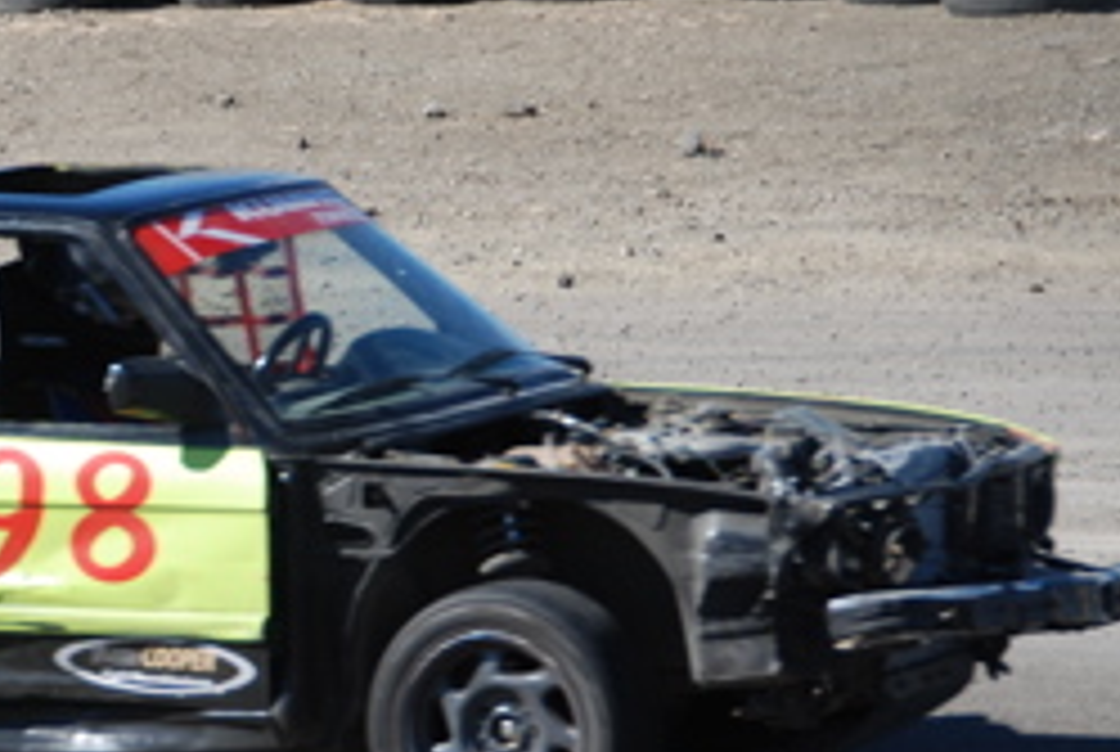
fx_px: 11385
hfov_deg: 5.6
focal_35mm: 365
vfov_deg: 3.8
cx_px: -137
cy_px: 473
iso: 140
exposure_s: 1/500
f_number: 5.6
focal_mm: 95
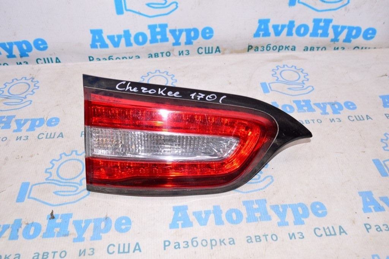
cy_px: 130
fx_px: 340
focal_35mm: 32
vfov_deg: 41.6
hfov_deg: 59.5
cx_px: 194
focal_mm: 21
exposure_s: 1/200
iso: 1600
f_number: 8
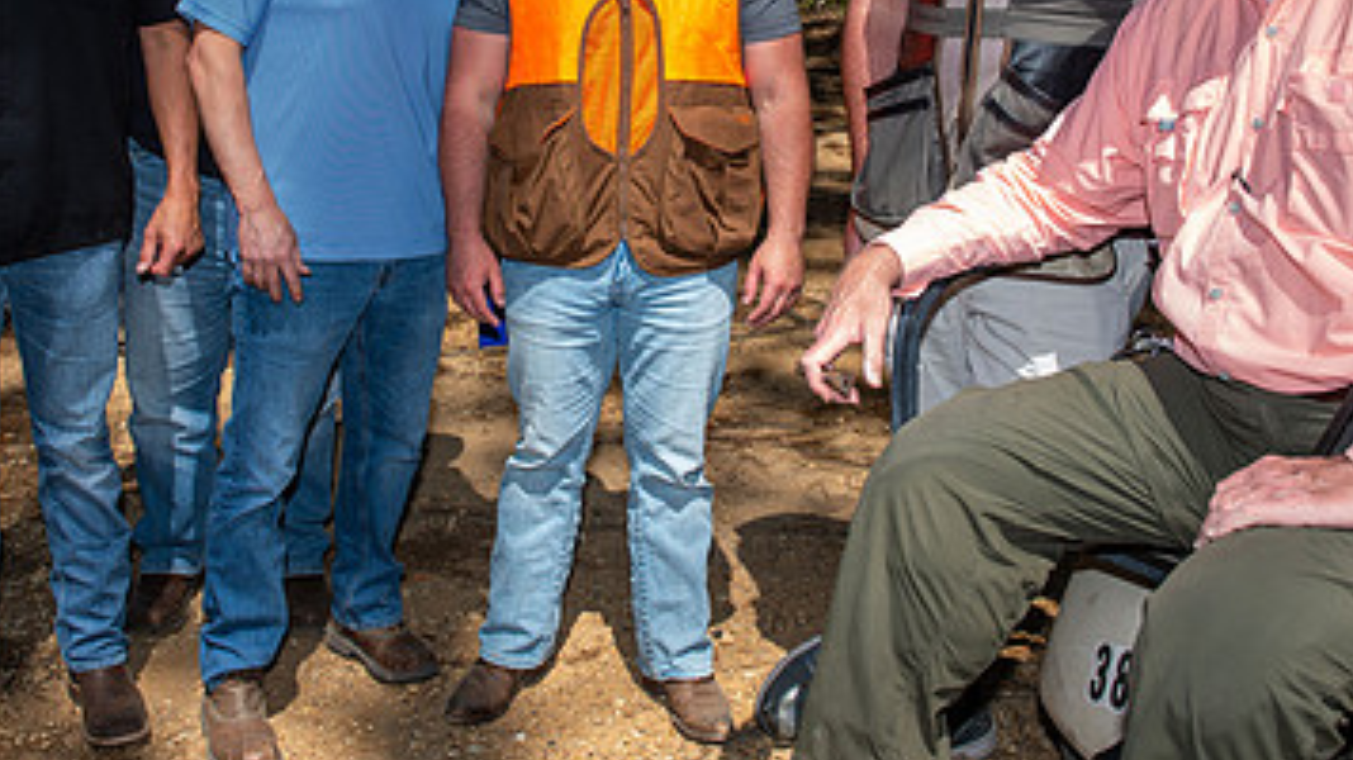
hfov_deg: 44.6
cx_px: 665
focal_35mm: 46
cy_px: 171
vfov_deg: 25.6
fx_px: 1650
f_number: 7.1
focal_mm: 27
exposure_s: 1/250
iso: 50
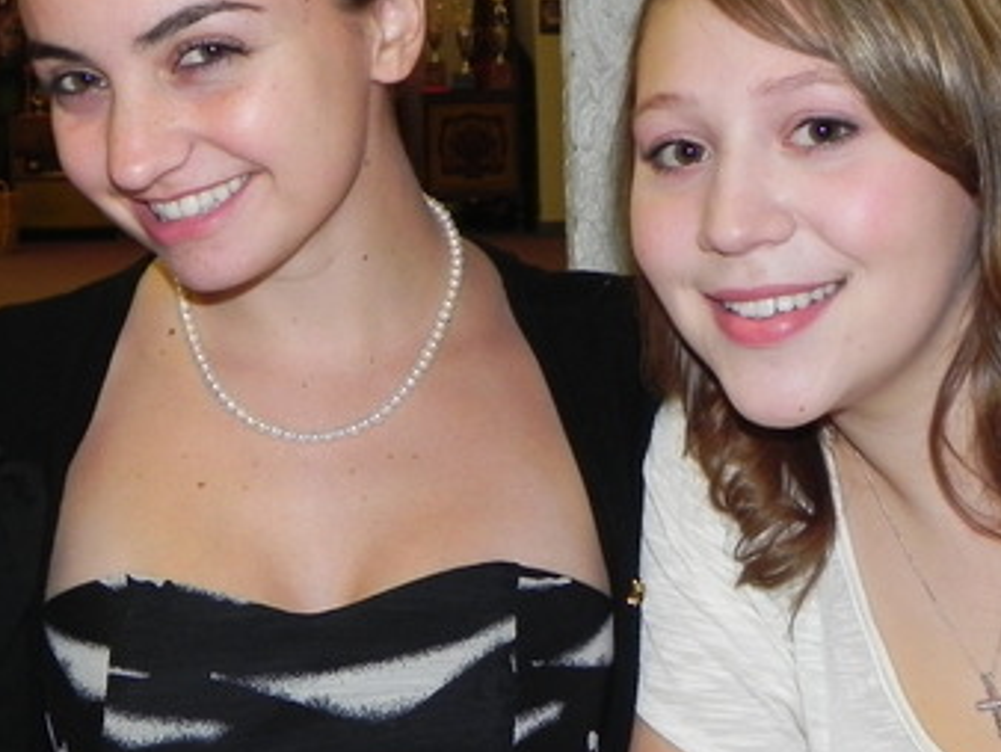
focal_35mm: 78
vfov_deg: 18.9
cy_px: 258
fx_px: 2257
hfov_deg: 24.7
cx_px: 225
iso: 200
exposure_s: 1/30
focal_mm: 5.9
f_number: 2.8
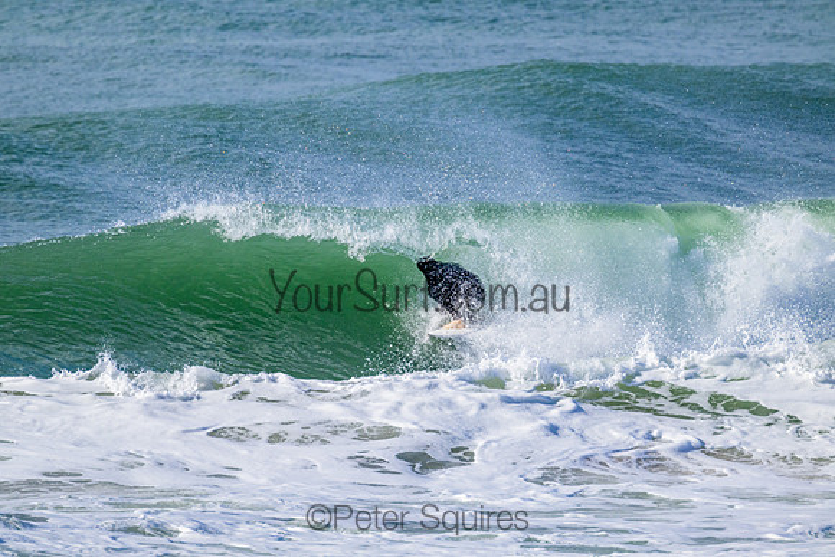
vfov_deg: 1.7
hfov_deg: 2.6
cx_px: 418
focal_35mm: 800
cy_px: 278
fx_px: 18559
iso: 1100
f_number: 11
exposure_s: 1/2000
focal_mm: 800
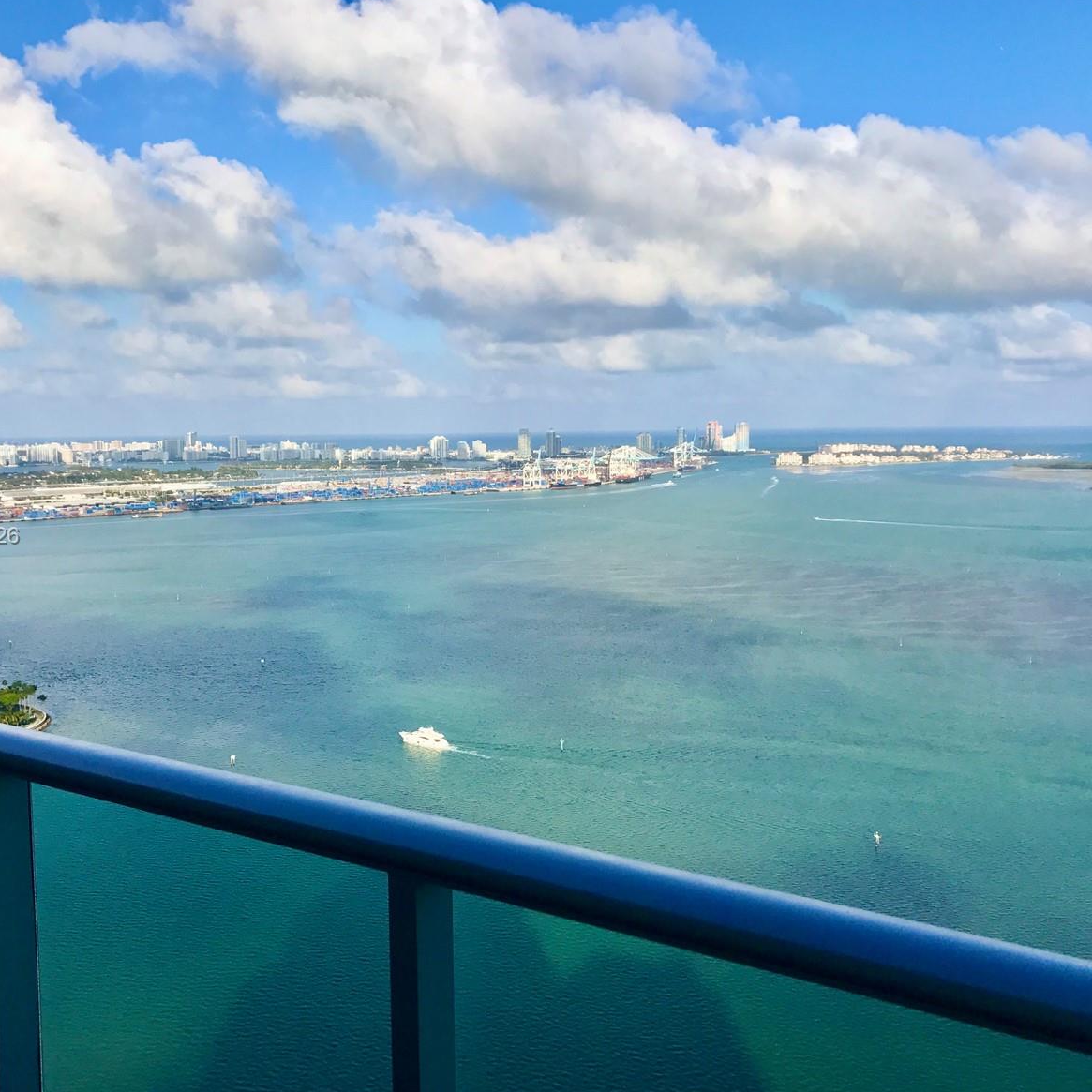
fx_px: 1213
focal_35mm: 34
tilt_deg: -6.0
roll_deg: +0.3
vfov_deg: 48.4
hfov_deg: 48.3
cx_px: 477
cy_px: 537
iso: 20
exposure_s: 1/3425
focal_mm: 3.99
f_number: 1.8
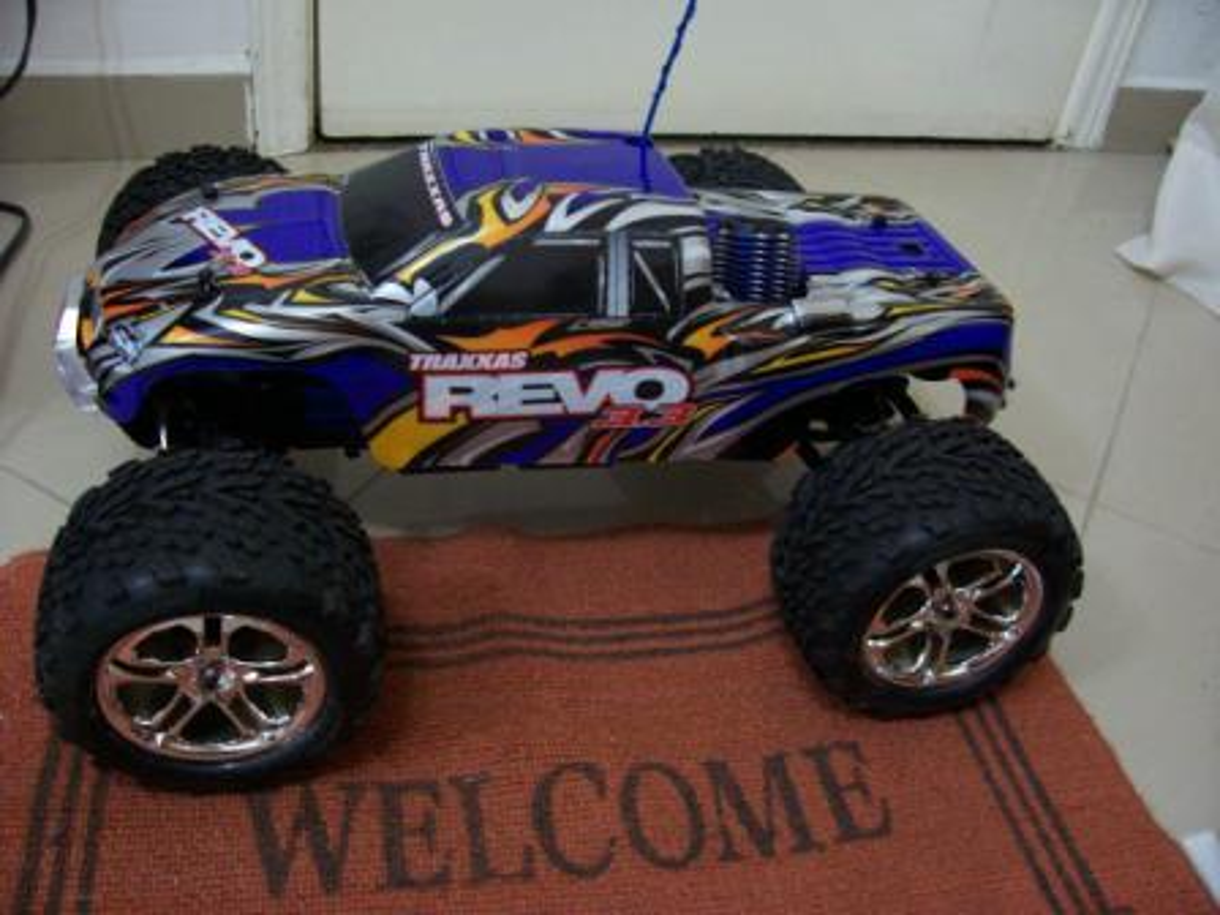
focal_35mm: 34
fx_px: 1198
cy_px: 458
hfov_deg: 54.0
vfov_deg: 41.8
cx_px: 610
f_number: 2.7
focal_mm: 5.6
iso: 160
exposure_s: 1/8
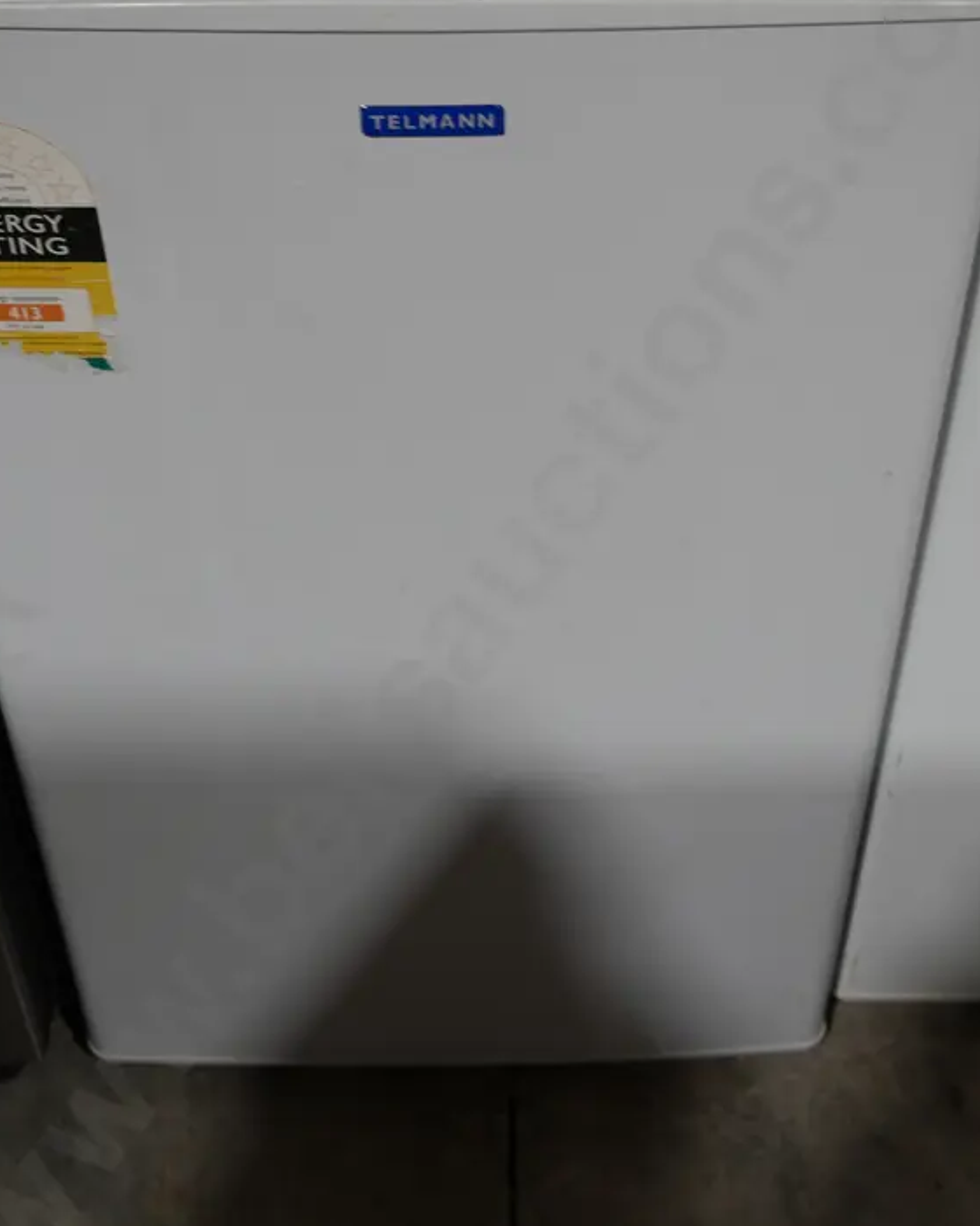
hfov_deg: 26.7
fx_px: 2068
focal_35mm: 57
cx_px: 527
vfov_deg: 33.0
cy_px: 552
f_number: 4.4
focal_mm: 20
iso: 200
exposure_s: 1/60
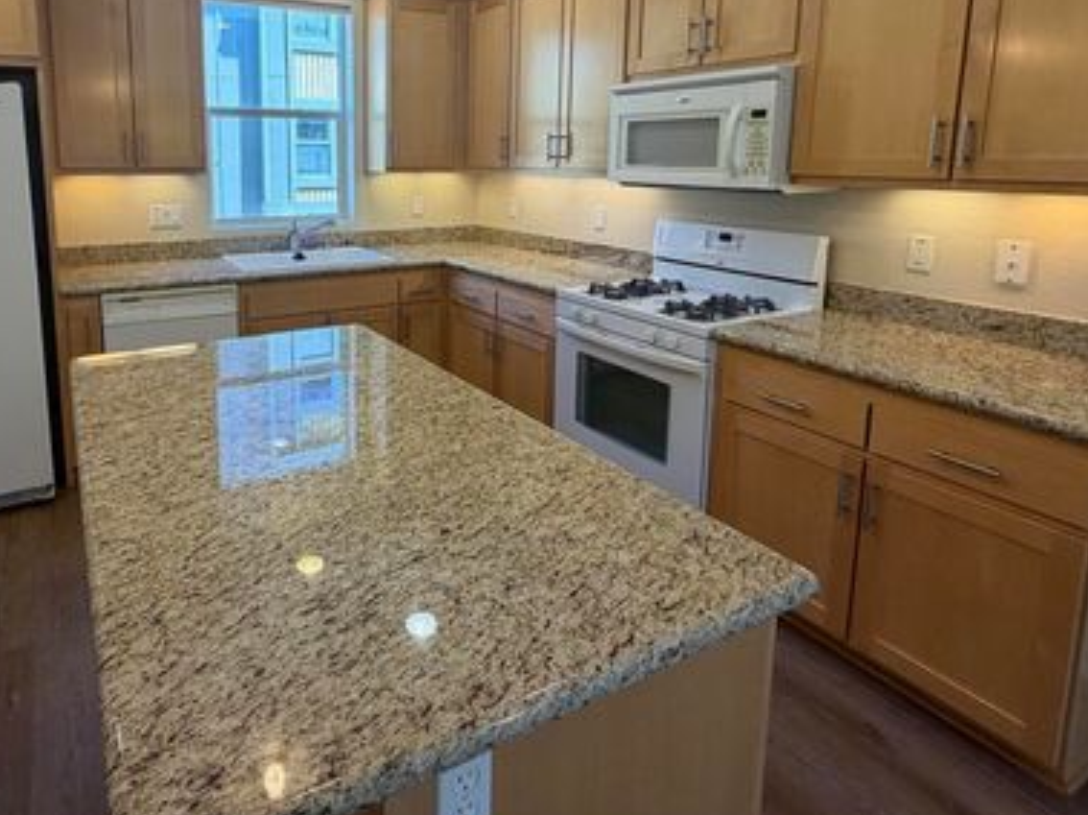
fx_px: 691
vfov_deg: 59.2
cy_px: 255
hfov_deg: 75.0
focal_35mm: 22
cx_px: 403
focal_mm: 2.22
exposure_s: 1/120
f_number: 2.2
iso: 125
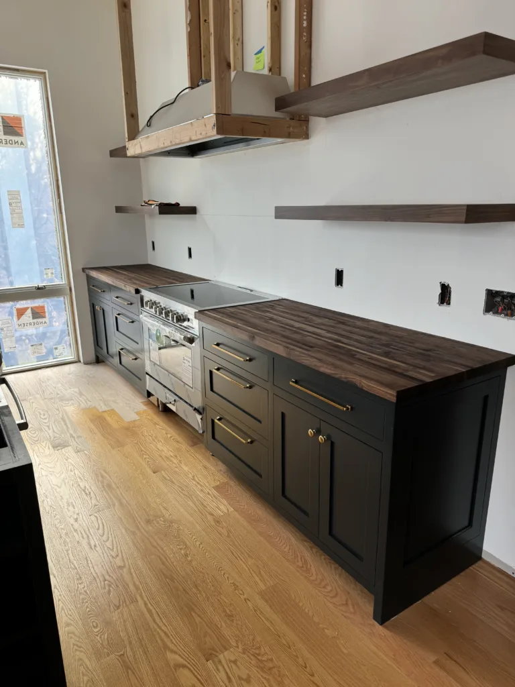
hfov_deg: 56.8
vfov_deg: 71.6
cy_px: 344
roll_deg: +1.0
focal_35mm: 24
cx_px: 258
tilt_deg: -15.8
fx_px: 476
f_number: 1.78
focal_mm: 6.86
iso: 100
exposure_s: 1/121
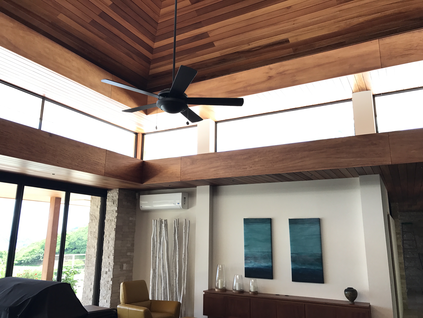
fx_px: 342
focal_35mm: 28
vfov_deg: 49.7
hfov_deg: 63.4
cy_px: 159
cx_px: 212
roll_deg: +0.1
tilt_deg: +13.0
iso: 25
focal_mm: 3.99
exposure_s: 1/120
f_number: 1.8
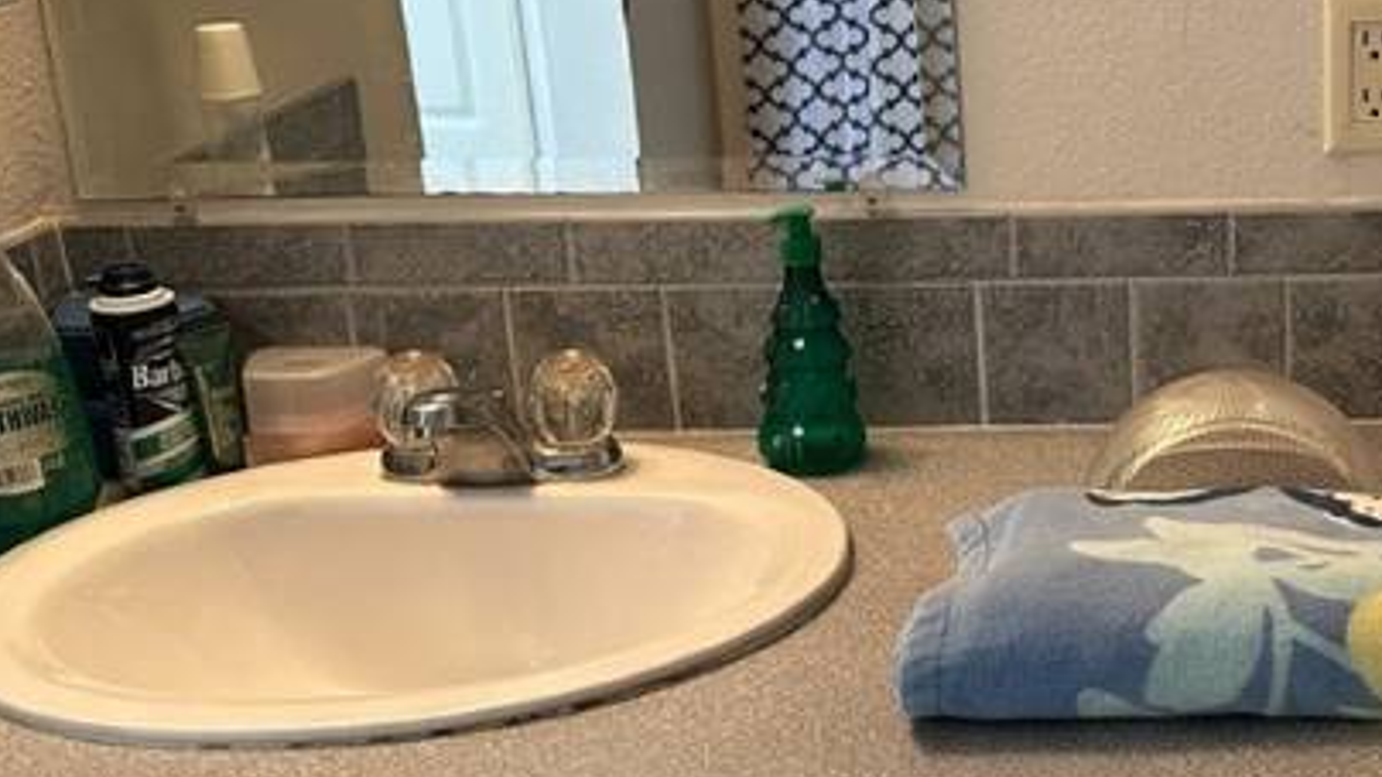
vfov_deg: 21.8
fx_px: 2015
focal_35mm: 55
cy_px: 409
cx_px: 1218
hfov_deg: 35.8
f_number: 1.78
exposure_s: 1/60
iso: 160
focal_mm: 6.86
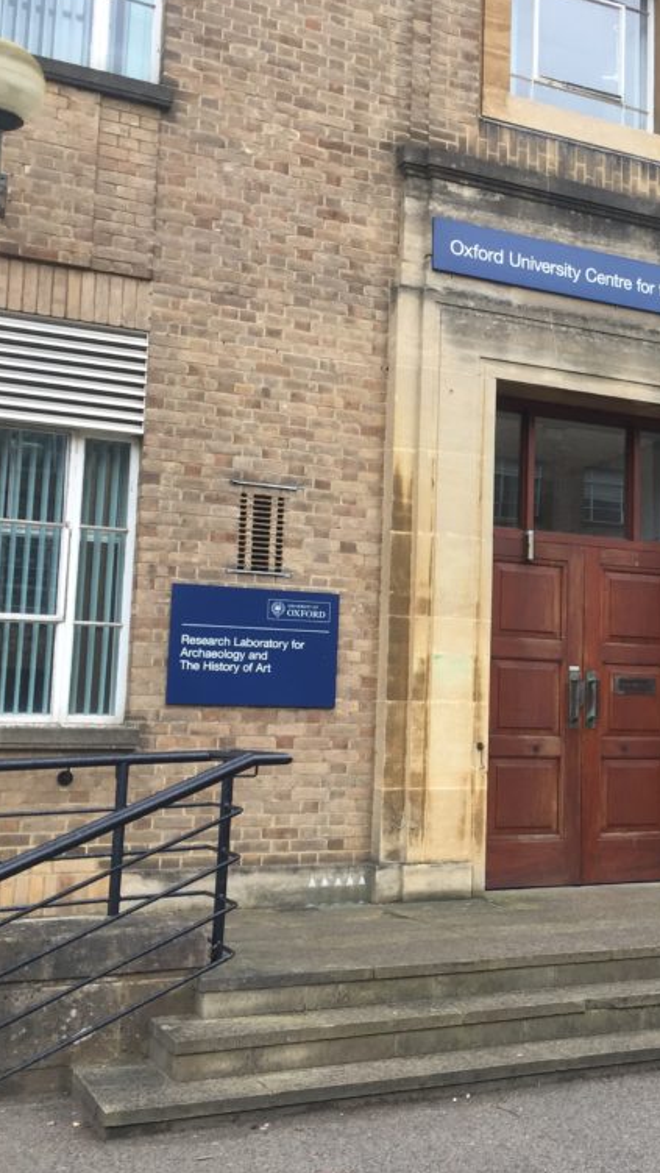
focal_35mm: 43
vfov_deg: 47.4
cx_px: 605
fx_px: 1338
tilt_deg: +7.5
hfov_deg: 26.7
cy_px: 579
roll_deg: +0.3
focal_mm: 4.15
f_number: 2.2
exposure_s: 1/100
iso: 40
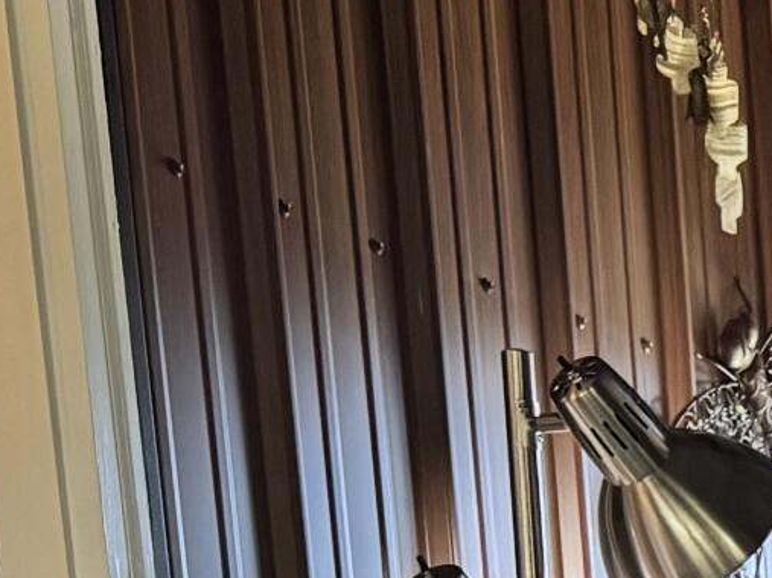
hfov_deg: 11.5
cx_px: 1849
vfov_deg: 8.9
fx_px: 3166
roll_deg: -0.1
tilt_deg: -12.9
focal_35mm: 142
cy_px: 1623
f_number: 1.78
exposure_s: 1/60
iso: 250
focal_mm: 6.76
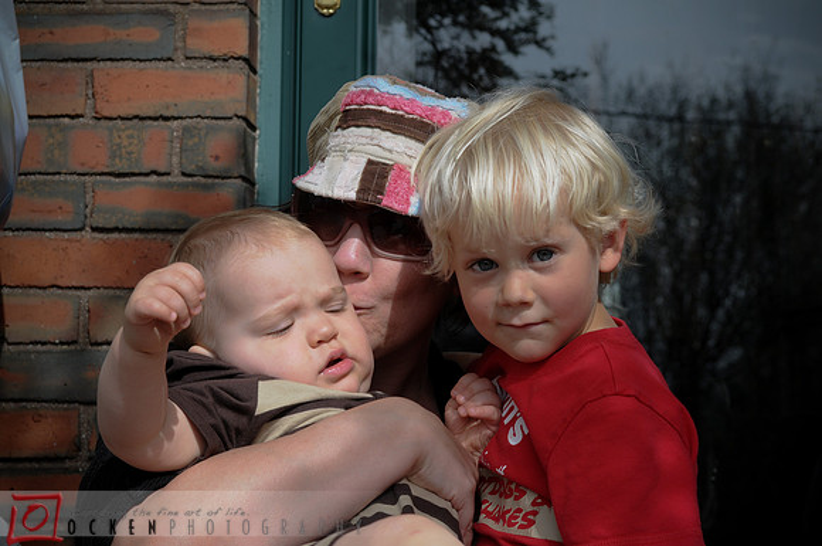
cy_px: 273
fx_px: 1881
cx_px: 411
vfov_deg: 16.5
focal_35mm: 82
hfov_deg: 24.6
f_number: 8
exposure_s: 1/200
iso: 200
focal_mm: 55
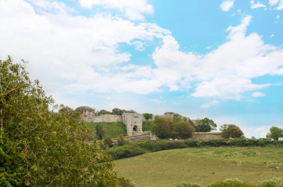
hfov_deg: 24.7
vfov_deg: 16.5
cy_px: 94
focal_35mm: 82
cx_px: 142
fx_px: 647
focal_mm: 55
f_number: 8
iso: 400
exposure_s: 1/800
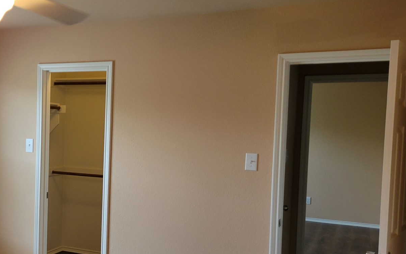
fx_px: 520
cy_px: 162
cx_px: 83
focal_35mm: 47
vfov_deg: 27.3
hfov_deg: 40.9
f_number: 1.8
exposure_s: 1/120
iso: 125
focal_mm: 5.4
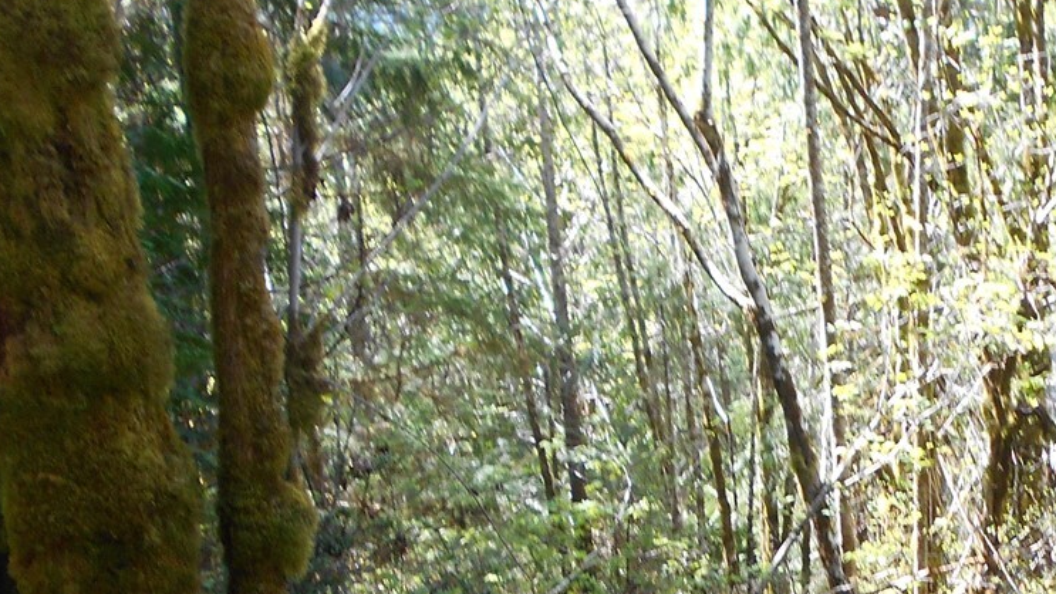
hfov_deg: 33.7
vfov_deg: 18.9
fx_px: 1708
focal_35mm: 61
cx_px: 779
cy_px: 672
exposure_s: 1/50
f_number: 3.2
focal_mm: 4.6
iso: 80
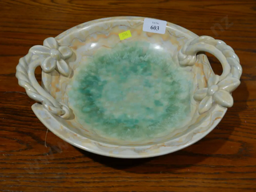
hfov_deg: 44.8
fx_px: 311
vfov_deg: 34.4
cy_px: 96
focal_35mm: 42
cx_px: 128
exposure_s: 1/60
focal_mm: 21
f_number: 5
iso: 200
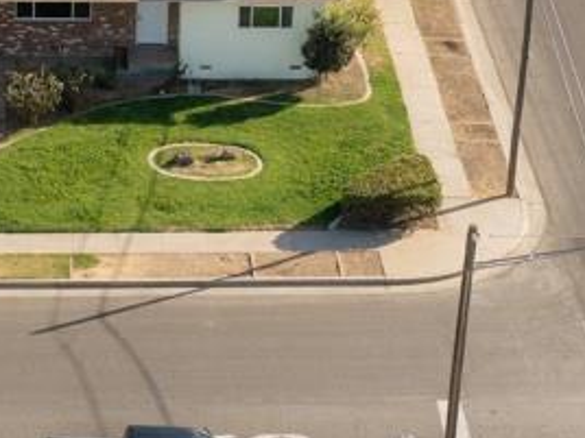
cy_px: 26
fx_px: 2653
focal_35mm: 157
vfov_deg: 9.4
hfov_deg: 12.5
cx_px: 96
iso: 100
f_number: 2.8
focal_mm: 19.4
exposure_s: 1/320
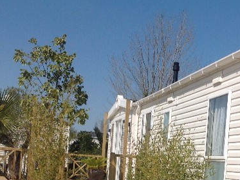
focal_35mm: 75
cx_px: 184
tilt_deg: +1.2
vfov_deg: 19.2
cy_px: 170
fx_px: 519
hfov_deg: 25.7
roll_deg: -4.1
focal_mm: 4.28
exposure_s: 1/4329
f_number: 2.4
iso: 50
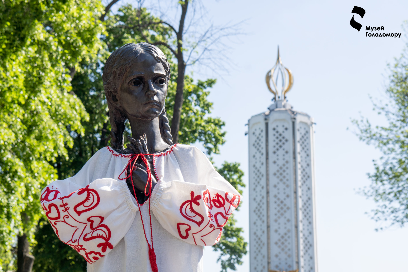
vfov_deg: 18.2
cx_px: 204
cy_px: 136
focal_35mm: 75
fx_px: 850
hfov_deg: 27.0
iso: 100
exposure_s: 1/250
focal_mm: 50
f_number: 7.1
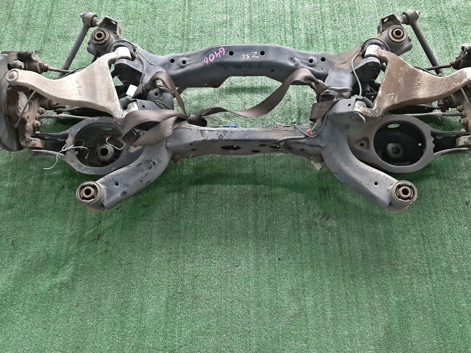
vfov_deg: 44.2
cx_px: 254
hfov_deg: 56.7
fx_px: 435
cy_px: 175
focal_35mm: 32
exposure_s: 1/50
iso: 124
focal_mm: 3.93
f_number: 1.7
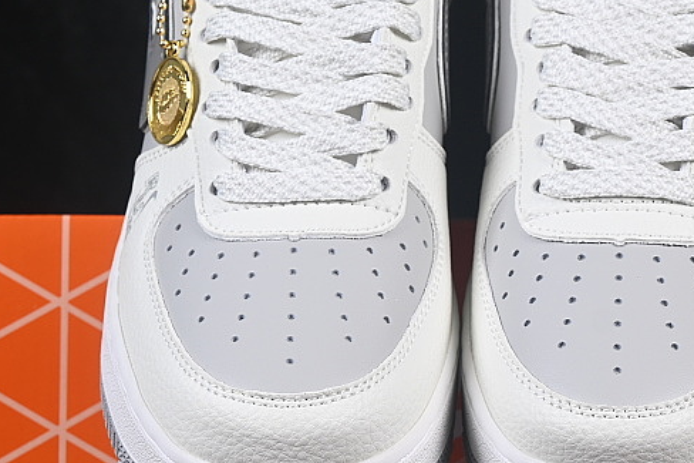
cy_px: 235
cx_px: 479
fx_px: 3199
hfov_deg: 12.4
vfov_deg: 8.3
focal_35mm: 166
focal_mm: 50
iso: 160
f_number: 8
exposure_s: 1/80
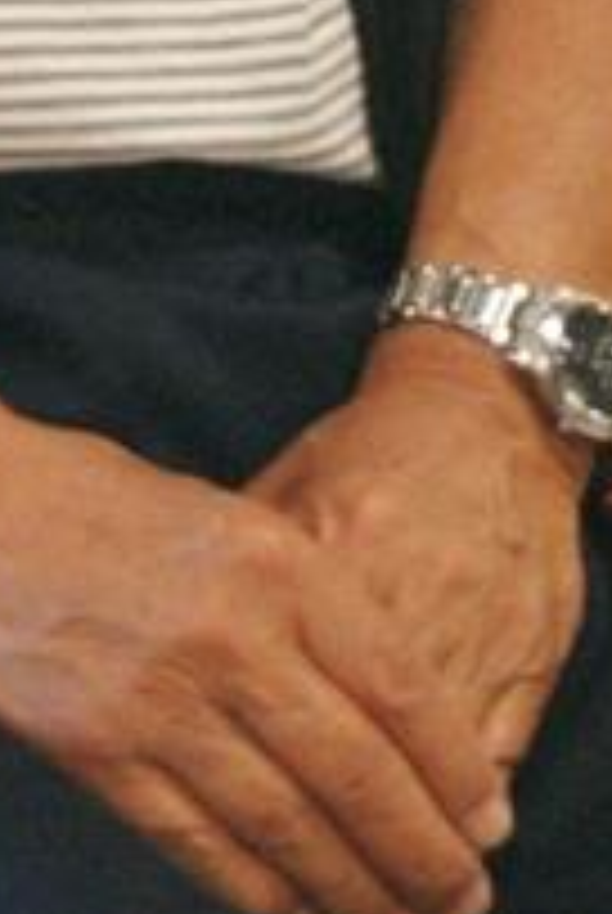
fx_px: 9606
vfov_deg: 5.4
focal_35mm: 378
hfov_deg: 3.6
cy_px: -675
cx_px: -29
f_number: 5.6
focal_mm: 50
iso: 800
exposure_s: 1/15
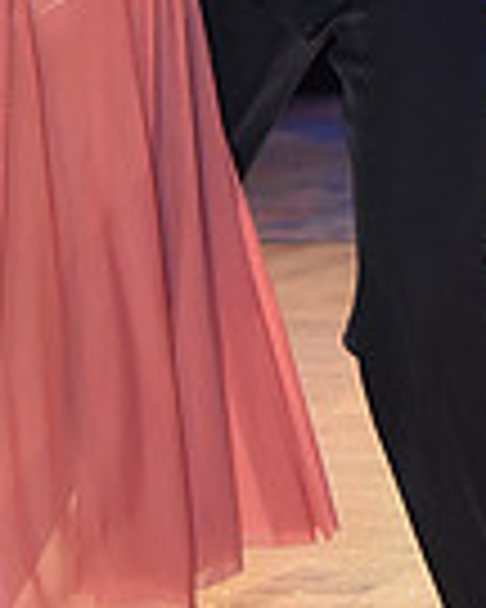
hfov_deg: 3.9
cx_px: -16
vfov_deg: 4.9
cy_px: -225
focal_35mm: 395
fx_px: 7102
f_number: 5
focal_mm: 98
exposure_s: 1/320
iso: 2000
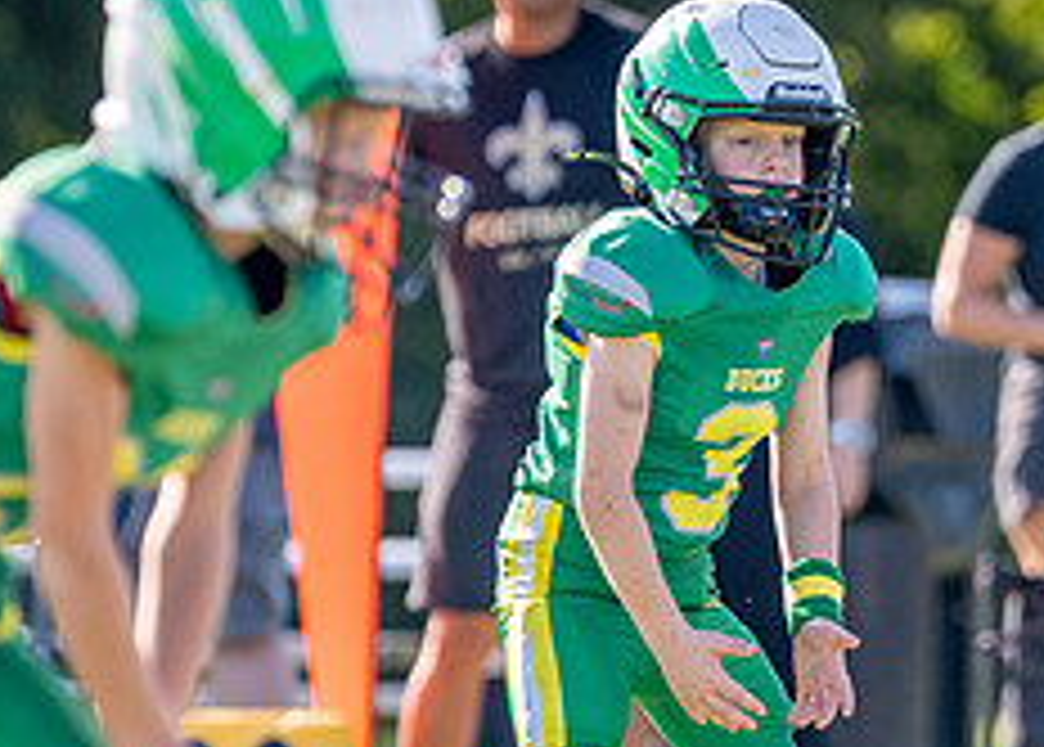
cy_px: 375
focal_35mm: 757
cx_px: 706
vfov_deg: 1.9
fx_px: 22458
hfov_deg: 2.7
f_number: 2.8
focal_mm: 200
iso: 250
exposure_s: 1/2500
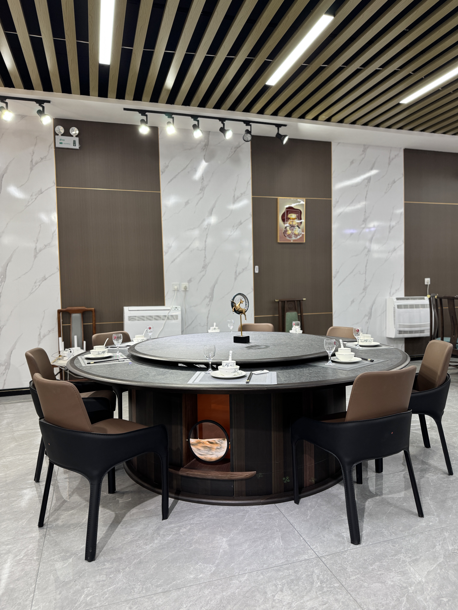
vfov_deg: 71.6
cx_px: 229
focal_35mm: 24
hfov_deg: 56.8
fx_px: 423
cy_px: 305
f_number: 1.78
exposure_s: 1/100
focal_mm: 6.76
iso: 160
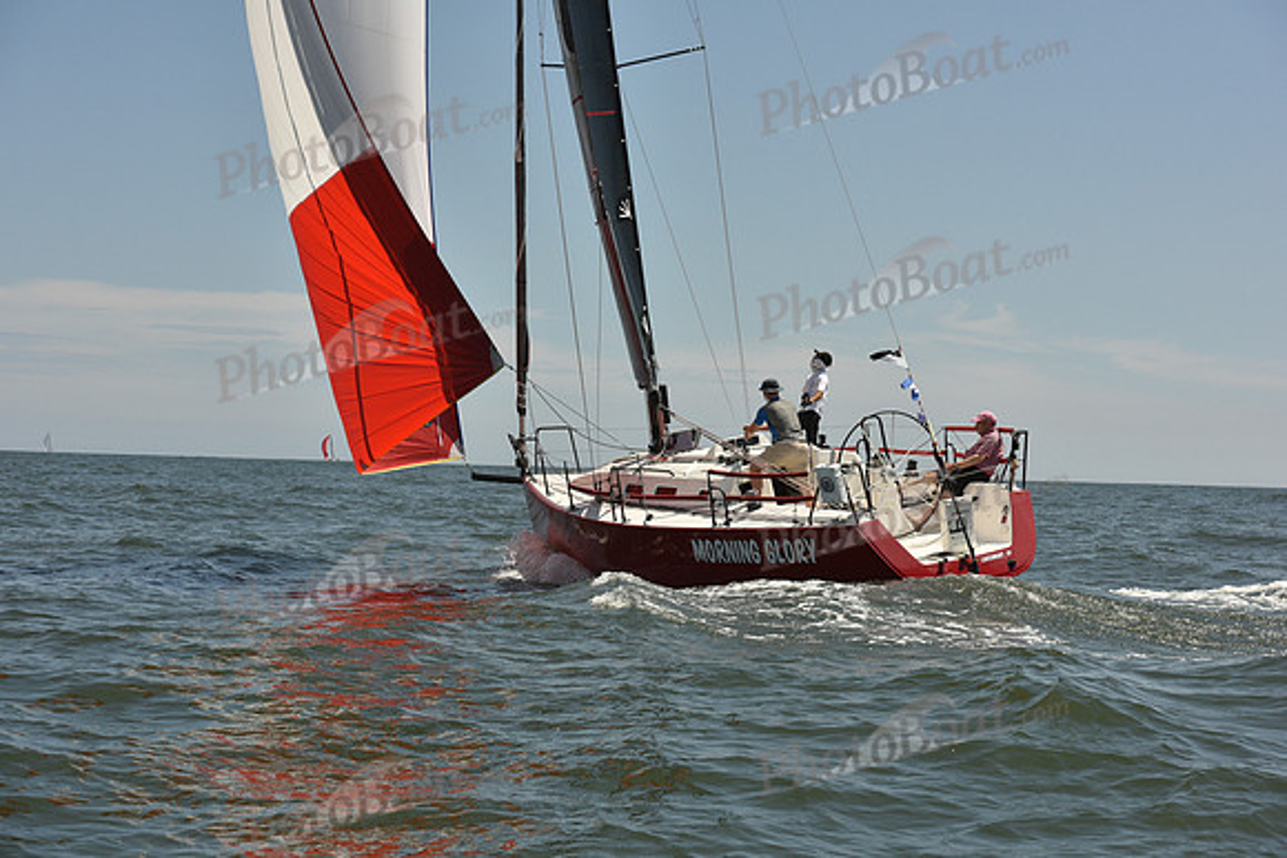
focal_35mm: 70
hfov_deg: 28.8
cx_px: 644
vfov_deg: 19.5
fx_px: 2503
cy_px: 429
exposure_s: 1/2000
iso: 320
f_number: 7.1
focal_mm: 70
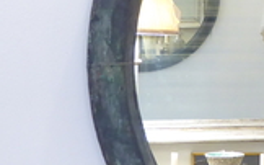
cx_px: 372
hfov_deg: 12.2
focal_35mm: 165
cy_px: 78
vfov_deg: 7.9
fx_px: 1186
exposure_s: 1/13
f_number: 3.8
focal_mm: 7.2
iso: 400
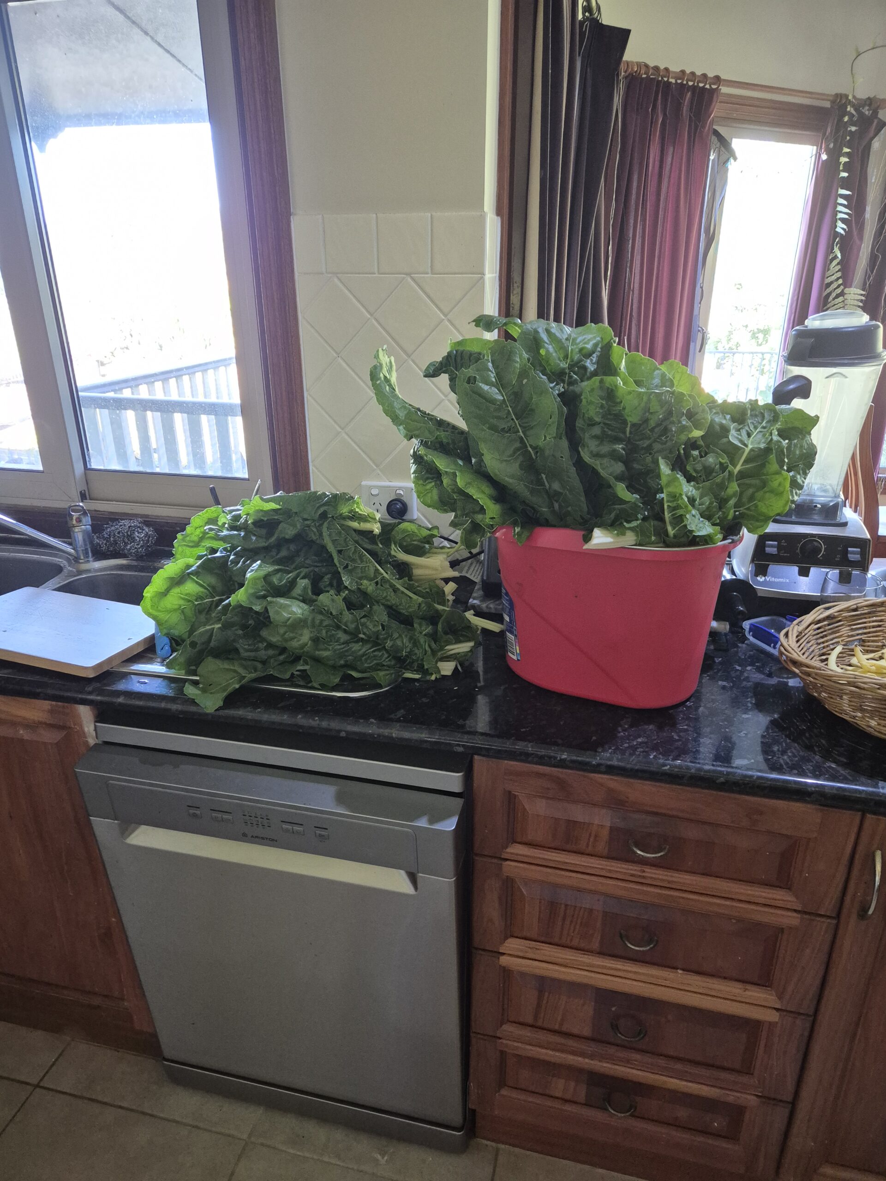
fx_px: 785
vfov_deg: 73.9
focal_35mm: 23
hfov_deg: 58.9
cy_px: 590
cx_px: 443
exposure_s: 1/100
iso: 800
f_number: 1.8
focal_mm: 5.4
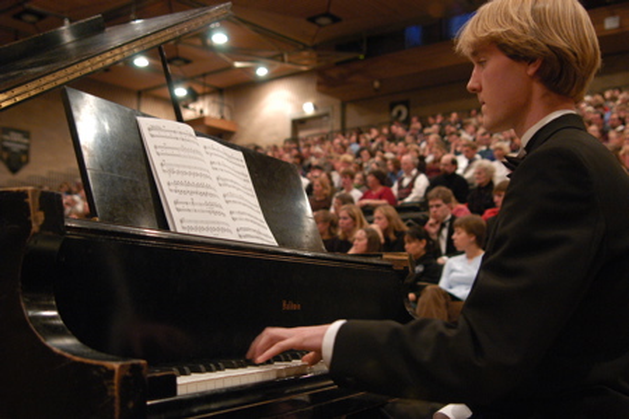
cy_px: 210
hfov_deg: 46.4
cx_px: 314
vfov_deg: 31.9
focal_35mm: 42
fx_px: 734
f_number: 2.8
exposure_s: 1/20
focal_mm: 28
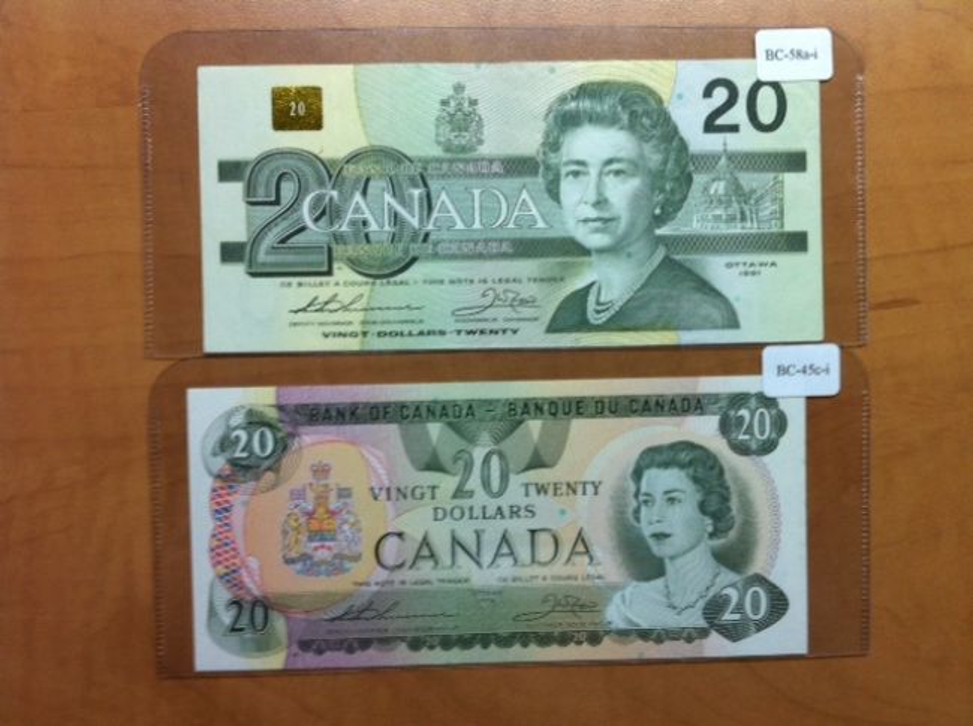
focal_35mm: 35
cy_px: 363
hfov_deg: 52.7
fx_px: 982
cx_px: 486
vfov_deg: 40.6
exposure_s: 1/15
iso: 100
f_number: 2.8
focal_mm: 3.85
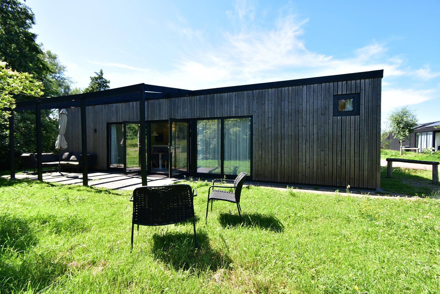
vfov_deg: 77.4
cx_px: 220
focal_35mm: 15
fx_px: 183
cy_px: 147
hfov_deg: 100.3
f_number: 6.3
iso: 100
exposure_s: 1/160
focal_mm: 10
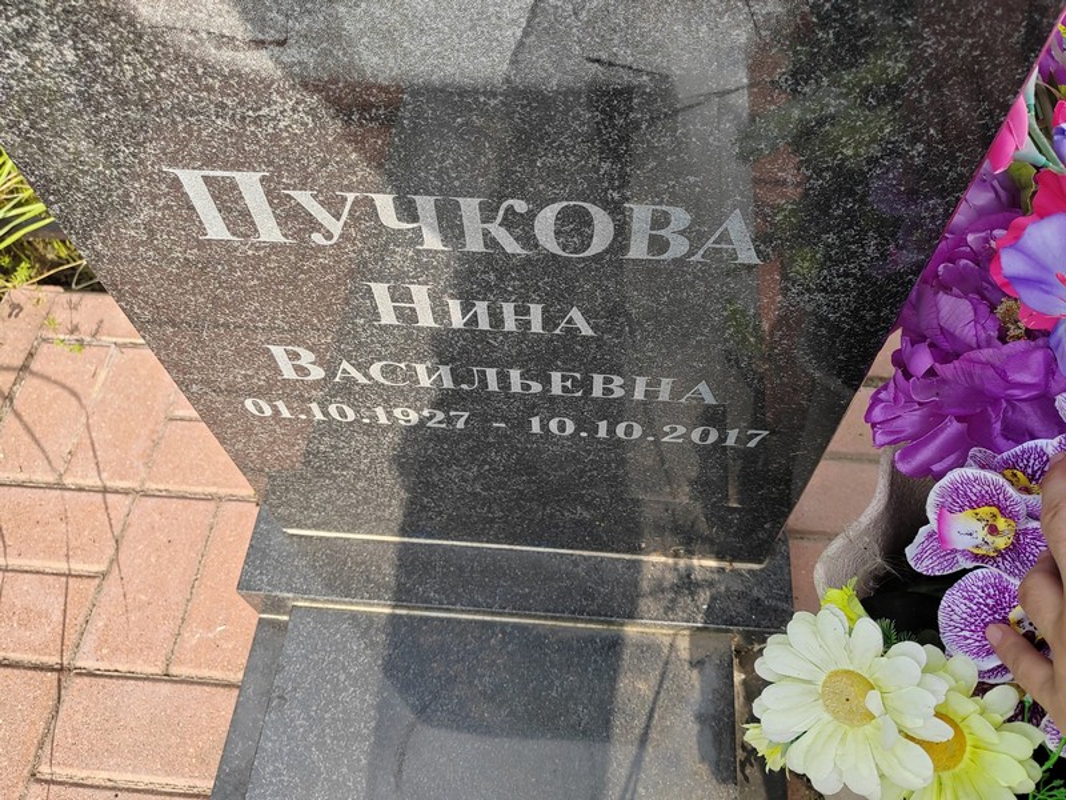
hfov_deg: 65.3
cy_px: 400
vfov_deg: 51.4
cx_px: 533
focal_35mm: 27
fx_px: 831
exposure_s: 1/350
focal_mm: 5.52
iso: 100
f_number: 1.9
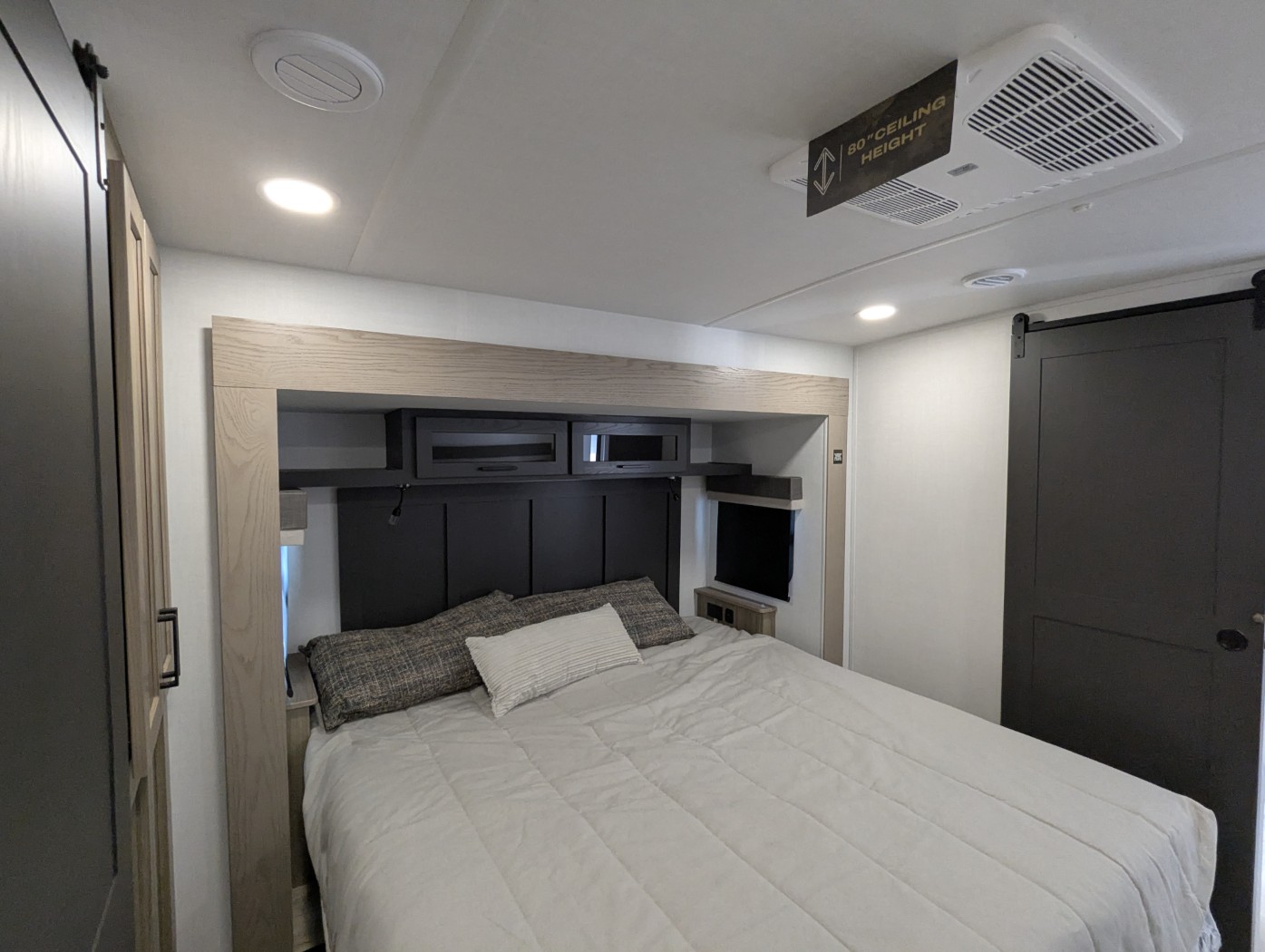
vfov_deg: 78.2
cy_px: 476
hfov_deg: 94.4
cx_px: 632
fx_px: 585
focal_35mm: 16
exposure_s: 1/63.2
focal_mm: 2.35
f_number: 2.2
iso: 422
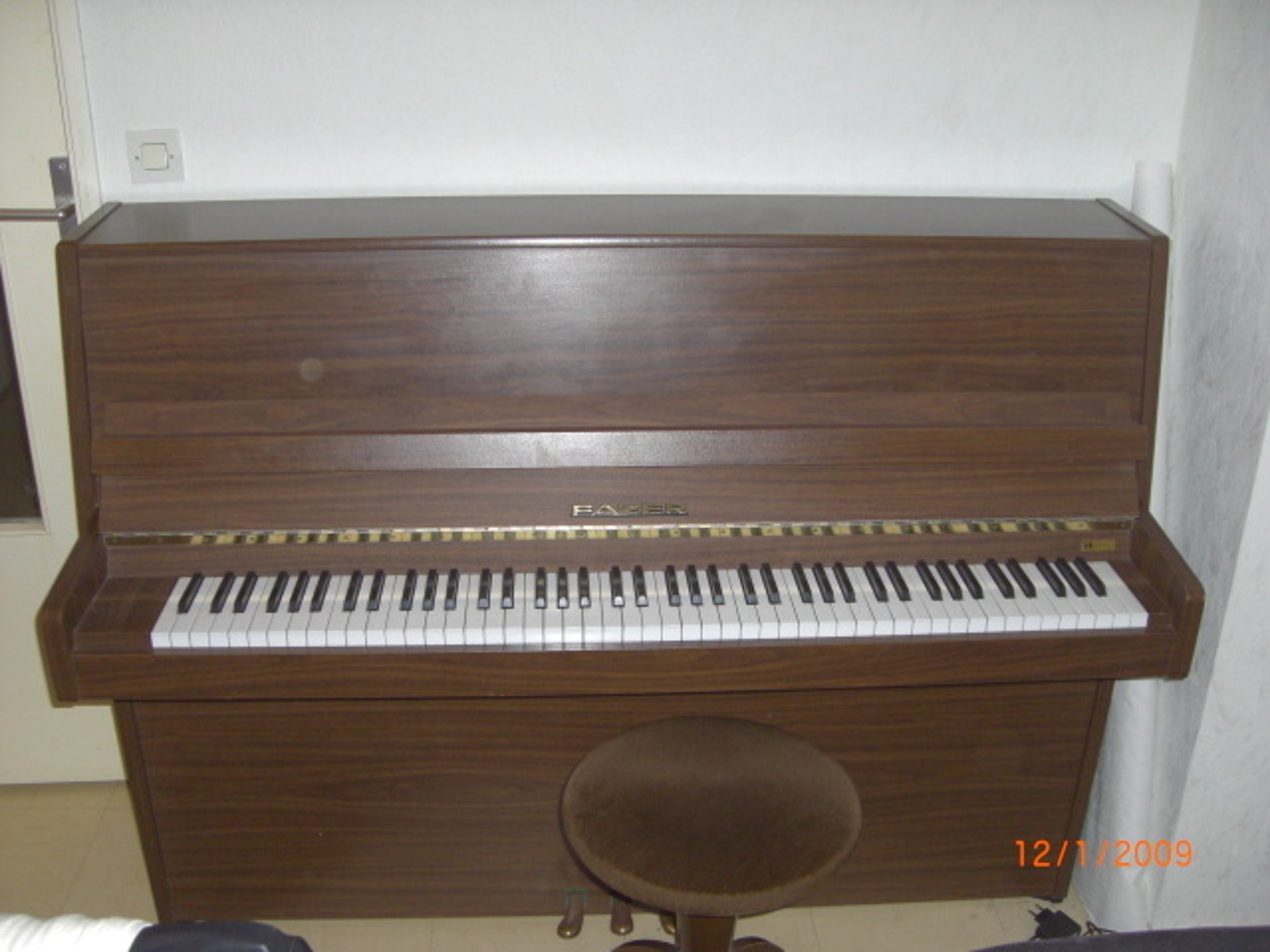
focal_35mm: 38
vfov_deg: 37.7
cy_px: 476
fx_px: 1394
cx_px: 635
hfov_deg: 49.0
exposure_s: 1/60
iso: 200
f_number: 2.7
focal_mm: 6.2
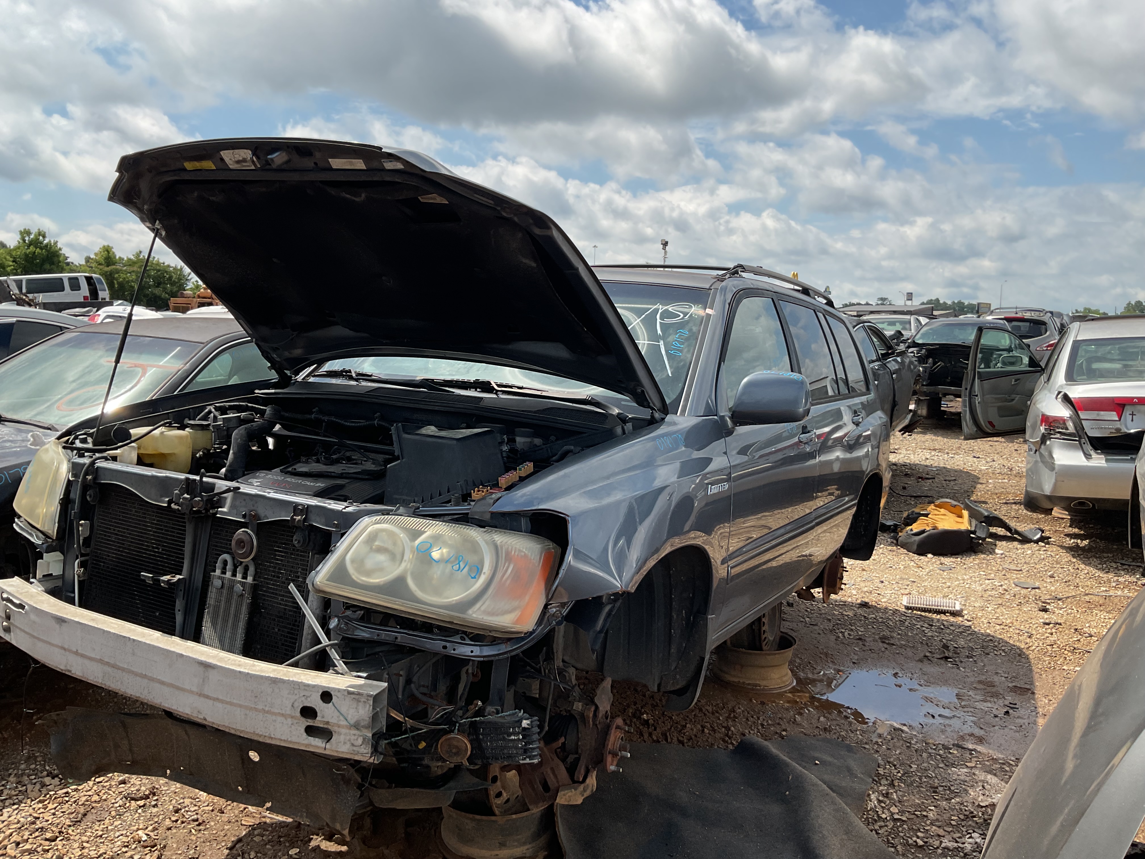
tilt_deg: -7.8
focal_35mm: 29
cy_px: 430
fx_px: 959
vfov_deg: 48.2
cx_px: 572
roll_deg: -0.8
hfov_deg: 61.7
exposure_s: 1/1984
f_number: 1.8
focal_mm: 3
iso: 16
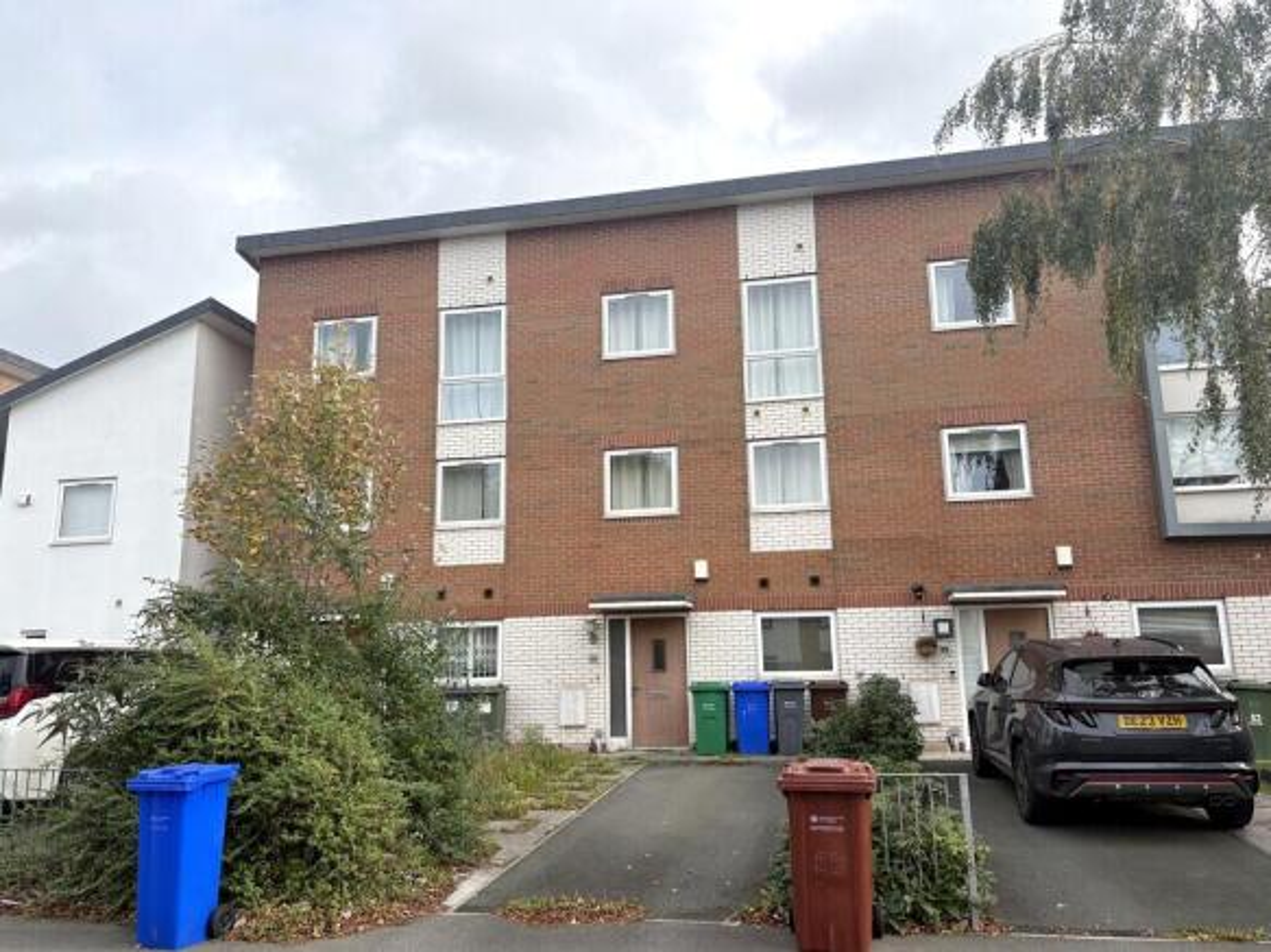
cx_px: 636
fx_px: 954
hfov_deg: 67.3
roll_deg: +2.5
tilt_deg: +11.3
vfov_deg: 53.0
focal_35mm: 26
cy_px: 476
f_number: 1.6
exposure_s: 1/1848
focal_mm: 5.96
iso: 50
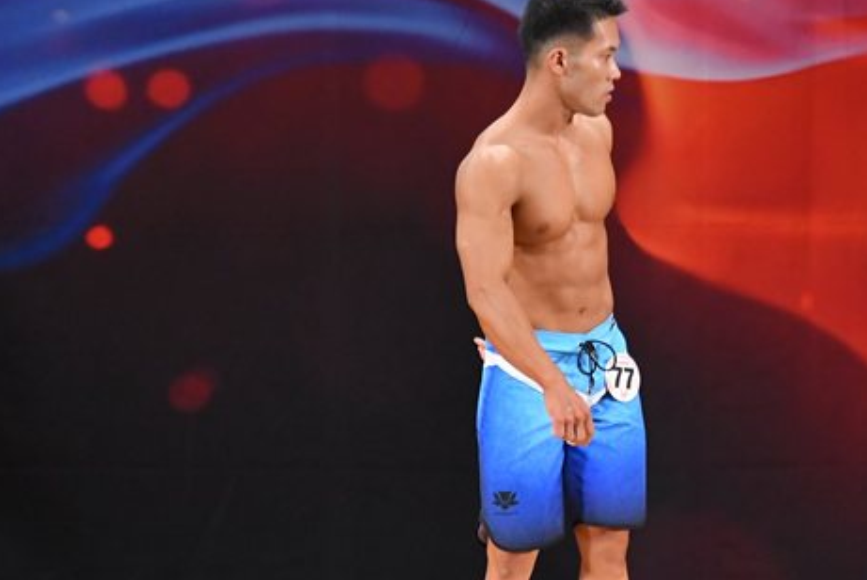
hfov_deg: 5.1
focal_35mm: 403
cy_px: 405
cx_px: 627
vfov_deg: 3.4
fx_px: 9711
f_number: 5.6
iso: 3200
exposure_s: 1/400
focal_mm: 160
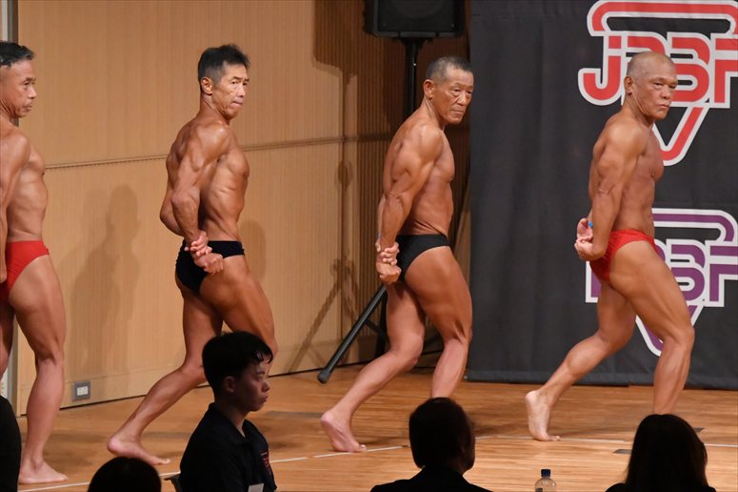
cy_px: 246
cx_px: 369
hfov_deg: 6.9
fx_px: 6147
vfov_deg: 4.6
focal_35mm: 300
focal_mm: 200
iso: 10000
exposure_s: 1/400
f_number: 5.6
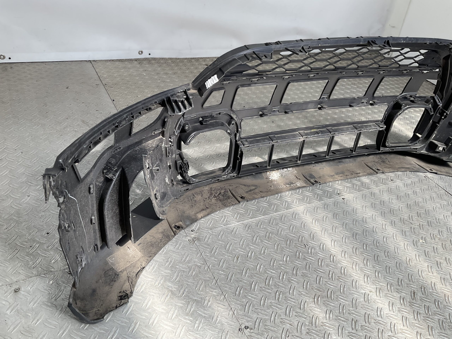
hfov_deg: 61.7
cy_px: 170
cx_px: 226
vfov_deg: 48.2
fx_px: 379
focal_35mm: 29
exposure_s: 1/367
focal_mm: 3
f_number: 1.8
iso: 16
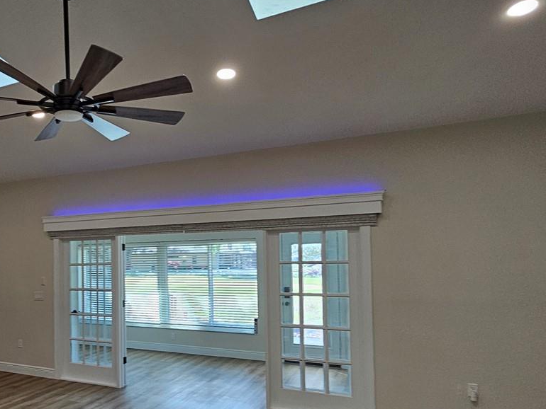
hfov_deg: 61.1
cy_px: 255
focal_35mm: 27
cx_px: 126
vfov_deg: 50.9
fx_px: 426
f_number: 2.2
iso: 64
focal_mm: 2.2
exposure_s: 1/60
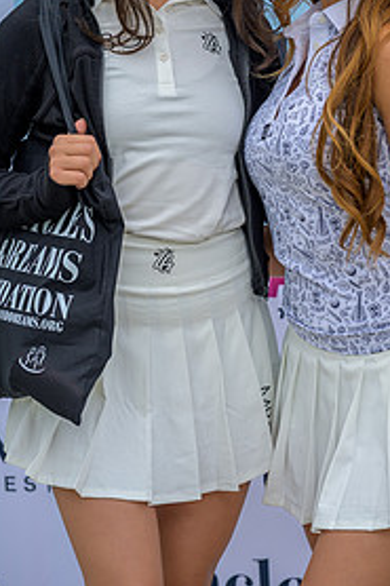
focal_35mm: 136
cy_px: 169
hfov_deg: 10.1
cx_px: 257
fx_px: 2213
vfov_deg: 15.0
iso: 125
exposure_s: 1/200
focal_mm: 84
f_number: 4
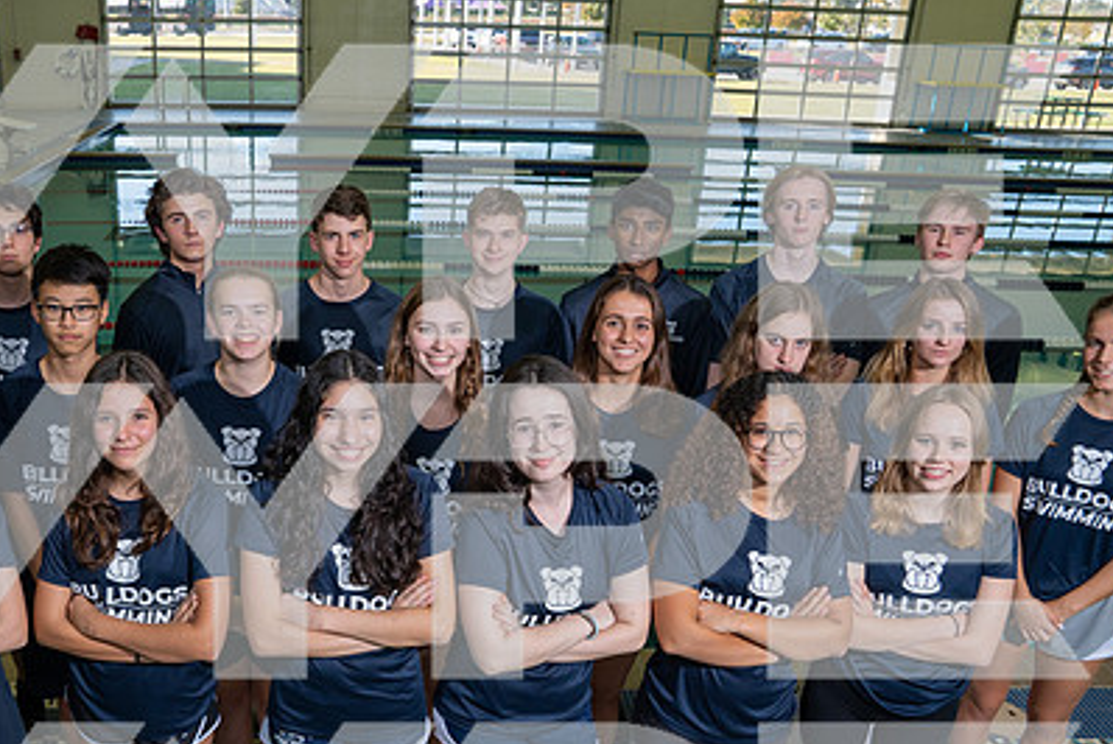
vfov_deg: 35.5
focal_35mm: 37
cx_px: 364
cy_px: 524
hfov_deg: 50.8
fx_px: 1145
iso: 200
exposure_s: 1/250
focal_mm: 25
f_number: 7.1
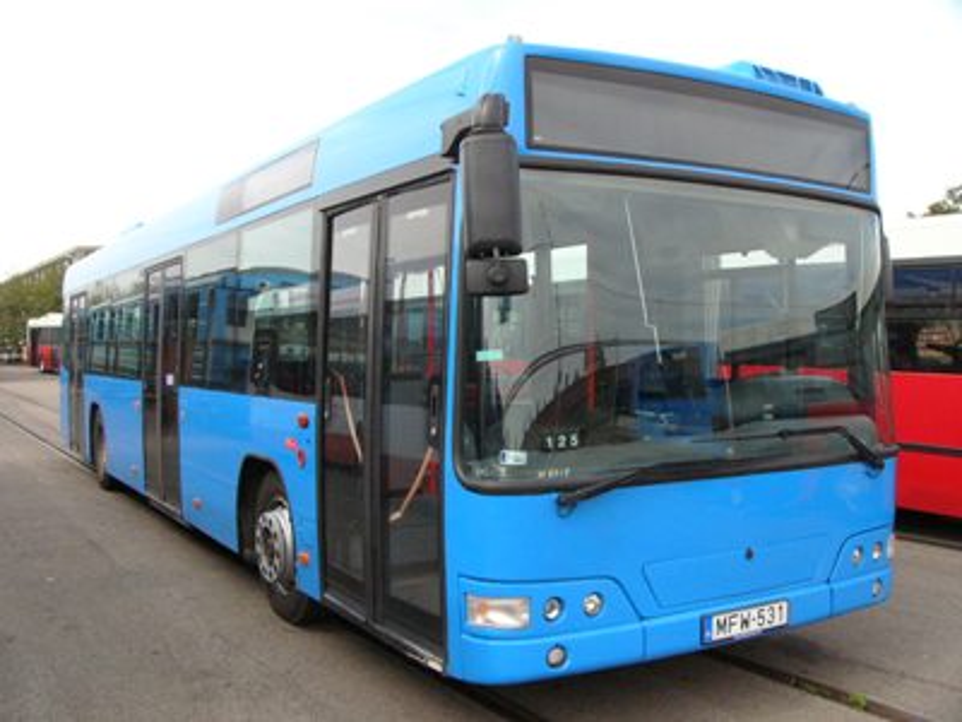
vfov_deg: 39.7
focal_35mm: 36
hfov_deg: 51.4
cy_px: 361
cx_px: 481
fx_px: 1000
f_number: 5.2
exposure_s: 1/500
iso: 200
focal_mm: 6
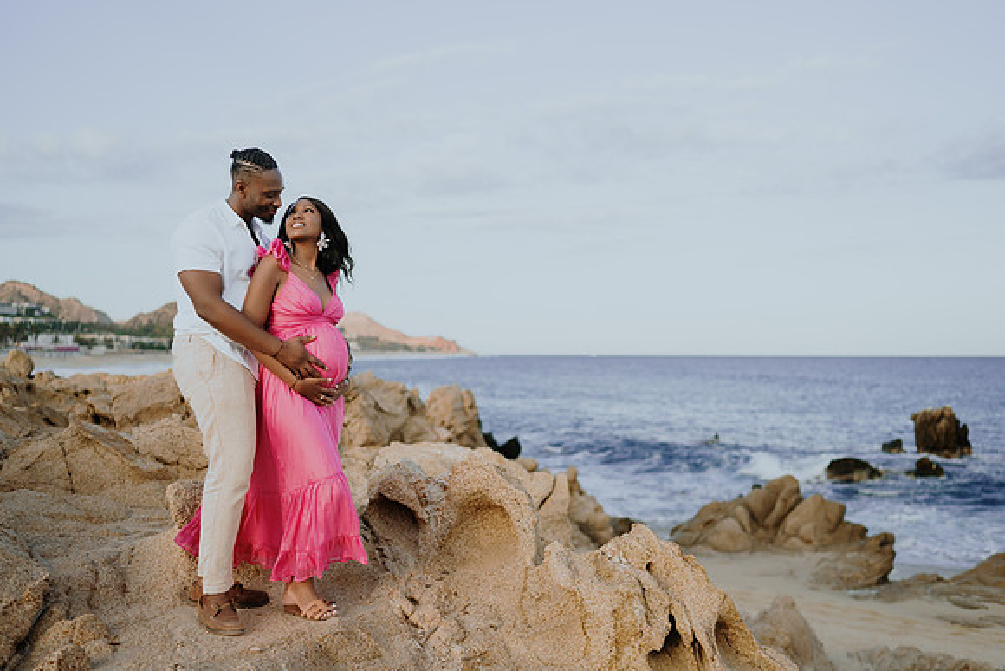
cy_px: 336
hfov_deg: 52.6
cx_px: 514
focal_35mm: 36
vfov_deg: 36.5
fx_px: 1016
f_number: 1.8
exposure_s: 1/2000
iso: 100
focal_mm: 35
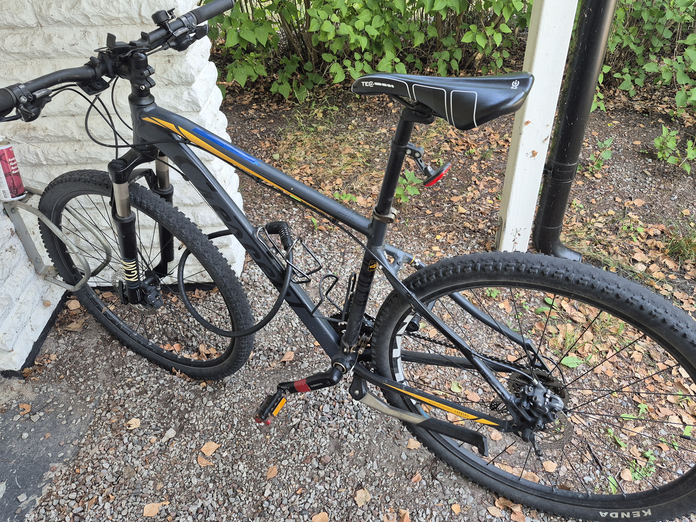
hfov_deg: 67.3
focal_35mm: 26
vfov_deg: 53.0
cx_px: 360
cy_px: 238
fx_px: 523
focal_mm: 5.4
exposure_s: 1/180
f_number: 1.8
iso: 64
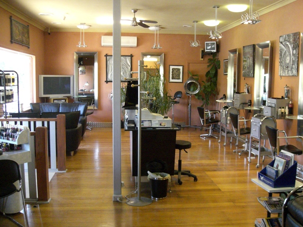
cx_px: 152
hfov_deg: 49.0
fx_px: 333
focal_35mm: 38
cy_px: 114
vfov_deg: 37.7
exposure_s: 1/60
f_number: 3.1
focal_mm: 6.3
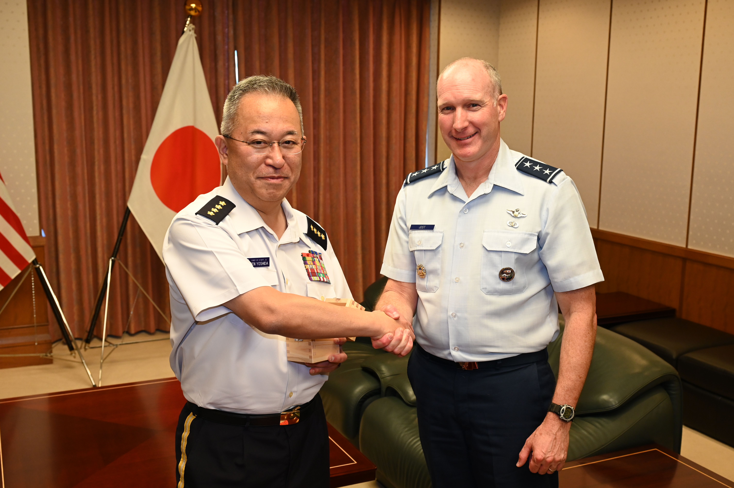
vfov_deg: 34.2
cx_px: 367
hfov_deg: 49.6
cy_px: 244
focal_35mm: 39
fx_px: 795
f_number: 5.6
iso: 2000
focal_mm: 39
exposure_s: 1/160
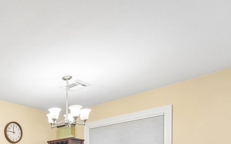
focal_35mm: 35
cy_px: 176
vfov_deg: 30.6
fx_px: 218
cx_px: -3
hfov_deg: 46.3
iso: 2000
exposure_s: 1/40
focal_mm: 14.7
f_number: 8
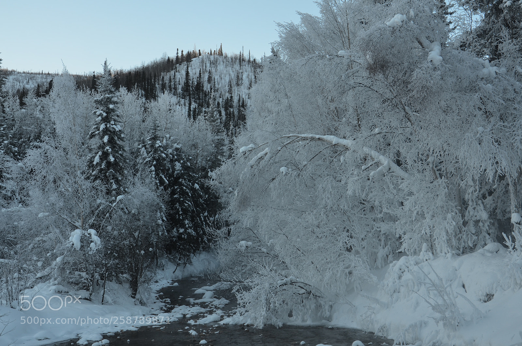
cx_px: 261
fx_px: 694
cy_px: 173
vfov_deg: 27.9
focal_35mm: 48
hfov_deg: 41.2
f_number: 6.3
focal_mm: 32
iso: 200
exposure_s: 1/160
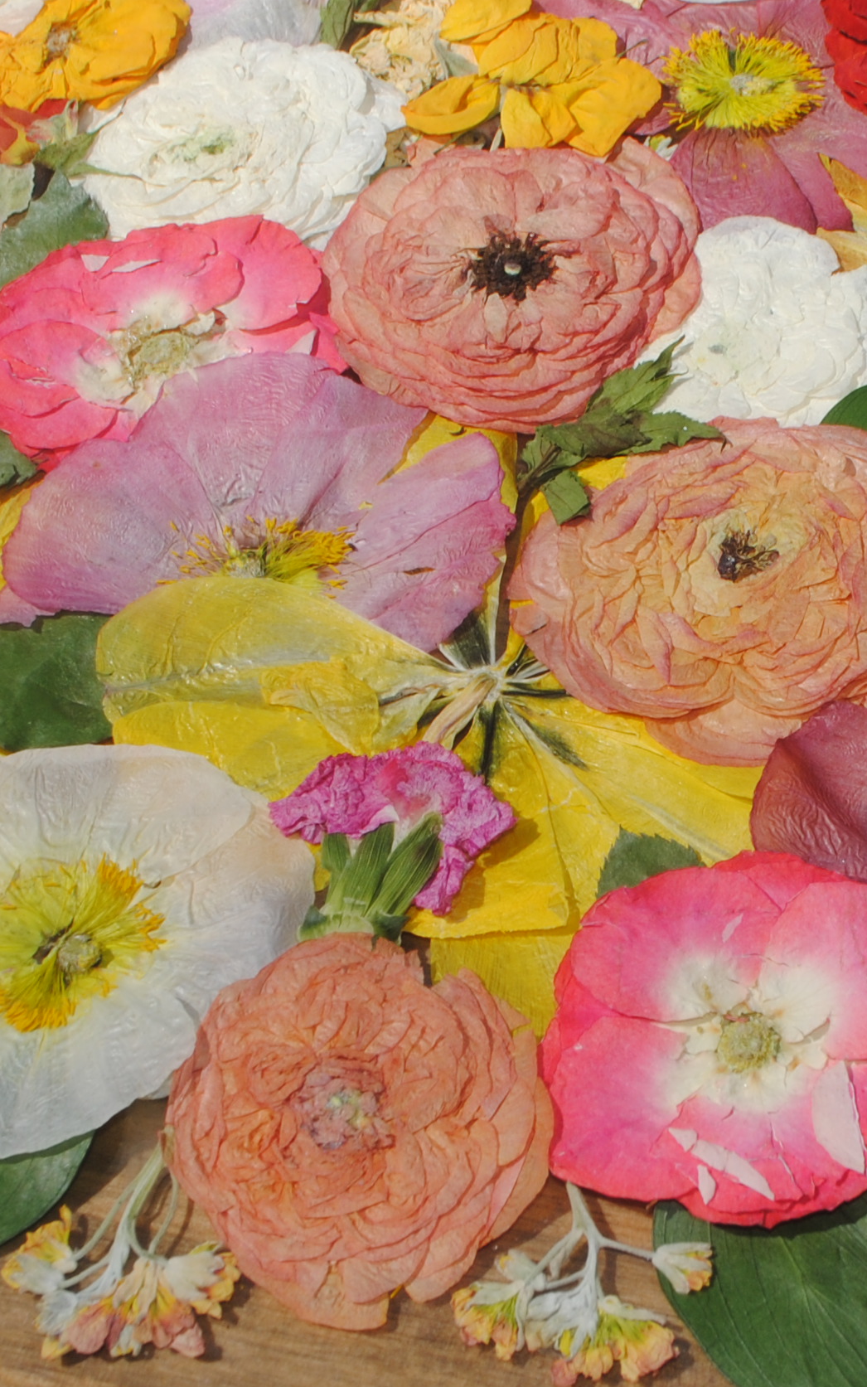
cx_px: 703
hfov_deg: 15.3
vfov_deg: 24.4
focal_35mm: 85
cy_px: 702
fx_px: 3213
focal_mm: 24
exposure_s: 1/200
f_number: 10
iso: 100
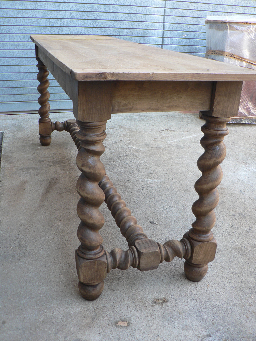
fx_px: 355
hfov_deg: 39.7
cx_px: 128
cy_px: 170
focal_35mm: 36
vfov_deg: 51.4
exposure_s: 1/40
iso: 80
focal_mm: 6
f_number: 2.8
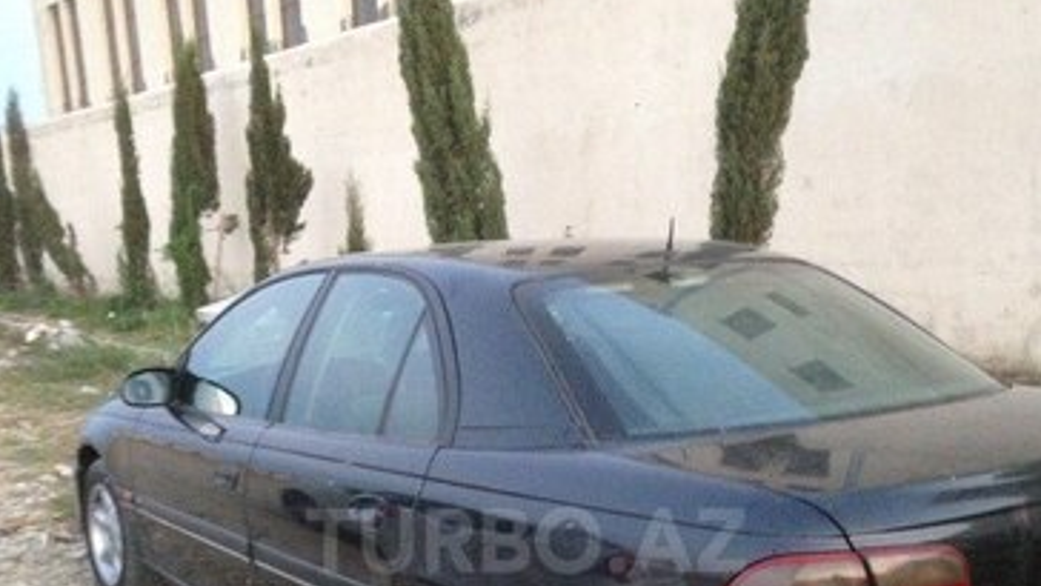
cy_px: 540
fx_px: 1353
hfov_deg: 42.1
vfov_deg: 23.7
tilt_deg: -12.5
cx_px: 526
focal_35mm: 49
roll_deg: +5.1
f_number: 2.4
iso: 400
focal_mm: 4.12
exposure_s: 1/15
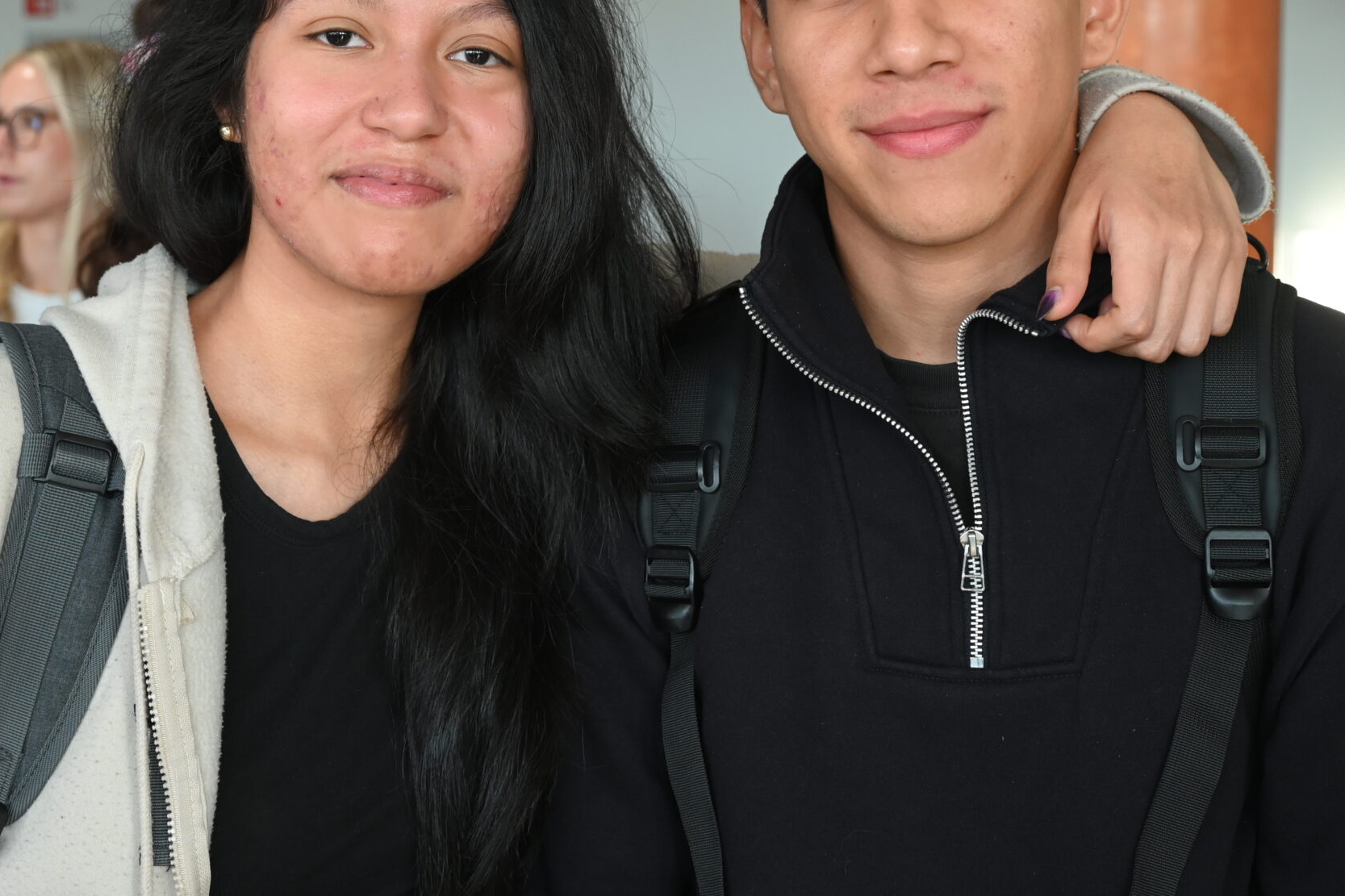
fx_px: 2465
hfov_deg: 30.4
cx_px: 547
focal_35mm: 66
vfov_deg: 20.5
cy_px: 263
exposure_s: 1/125
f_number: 5.6
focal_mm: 43
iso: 1600
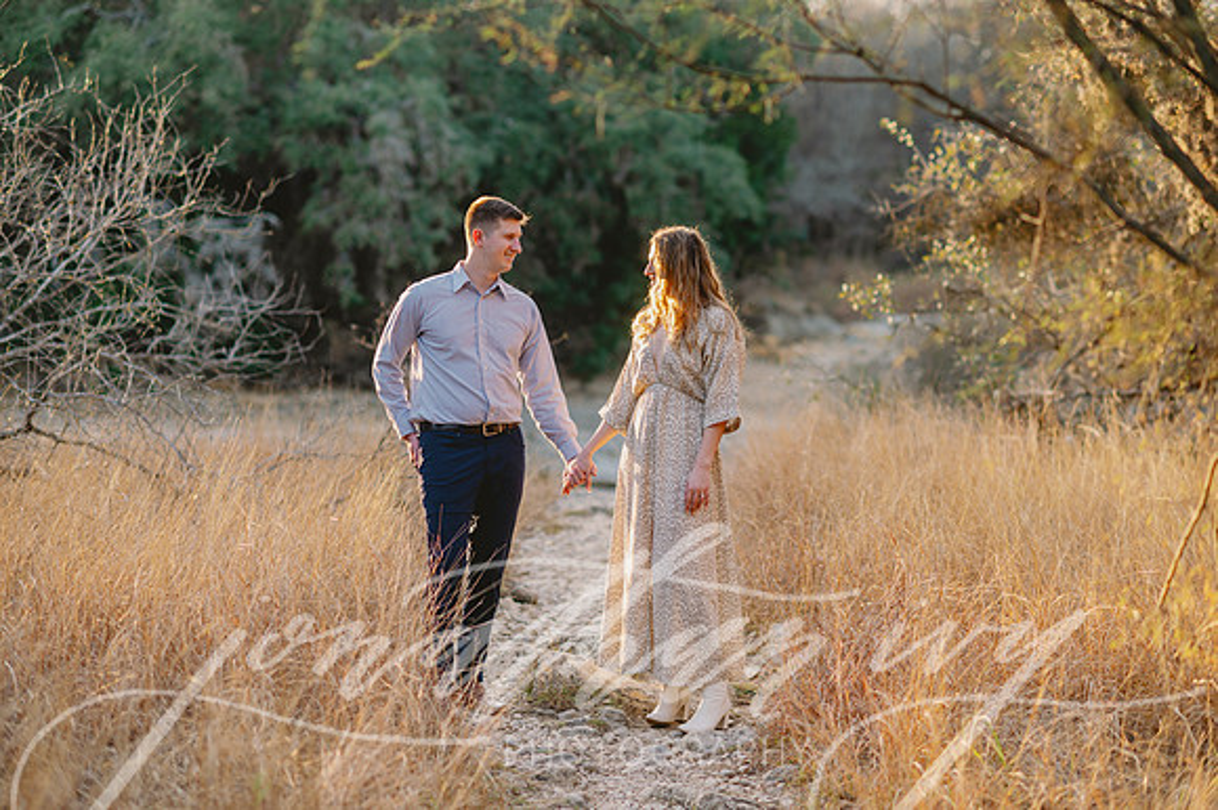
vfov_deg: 16.1
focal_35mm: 85
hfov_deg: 23.9
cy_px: 405
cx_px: 609
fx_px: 2874
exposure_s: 1/640
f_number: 2
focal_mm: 85
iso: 100
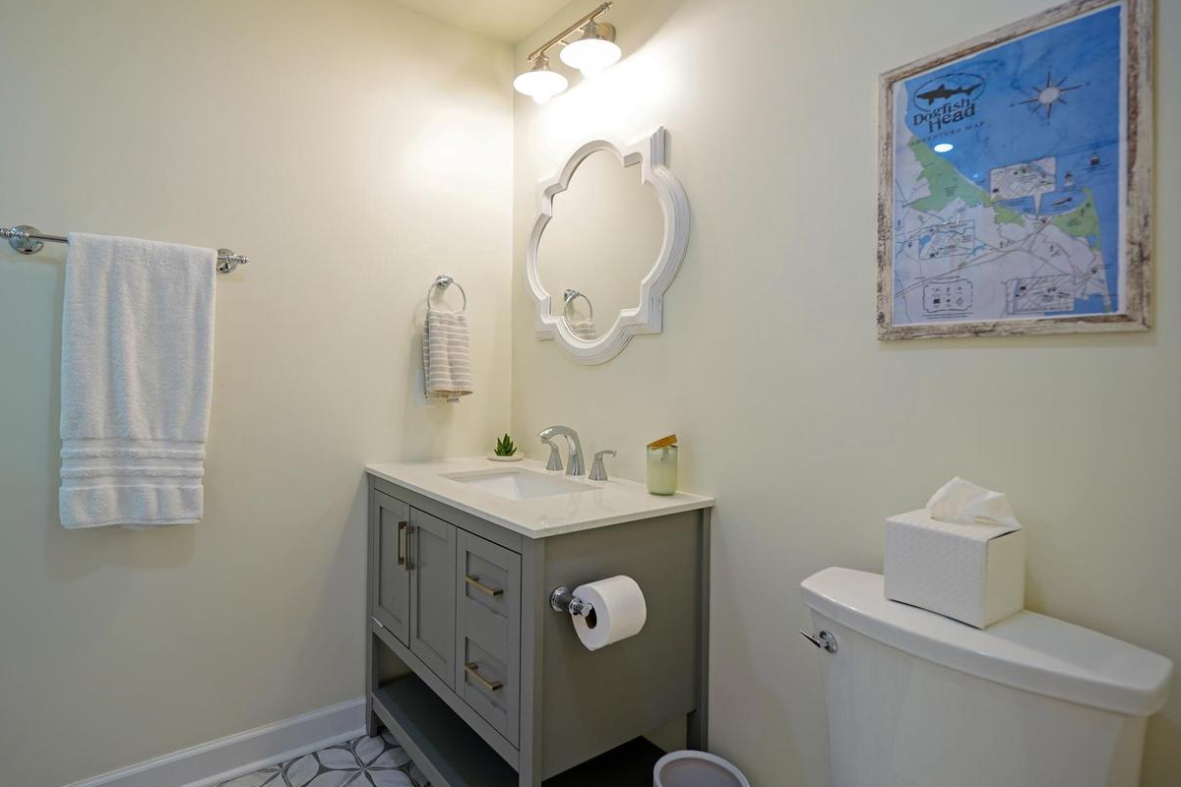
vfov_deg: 67.3
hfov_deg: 89.6
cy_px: 374
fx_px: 590
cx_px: 518
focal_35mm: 18
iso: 100
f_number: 3.2
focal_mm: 10
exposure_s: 1/40
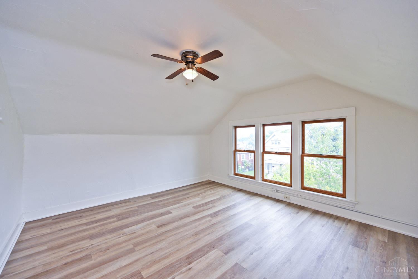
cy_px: 140
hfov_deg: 104.3
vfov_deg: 81.2
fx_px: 163
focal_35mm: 14
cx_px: 209
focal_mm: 14
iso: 200
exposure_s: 1/80
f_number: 4.5
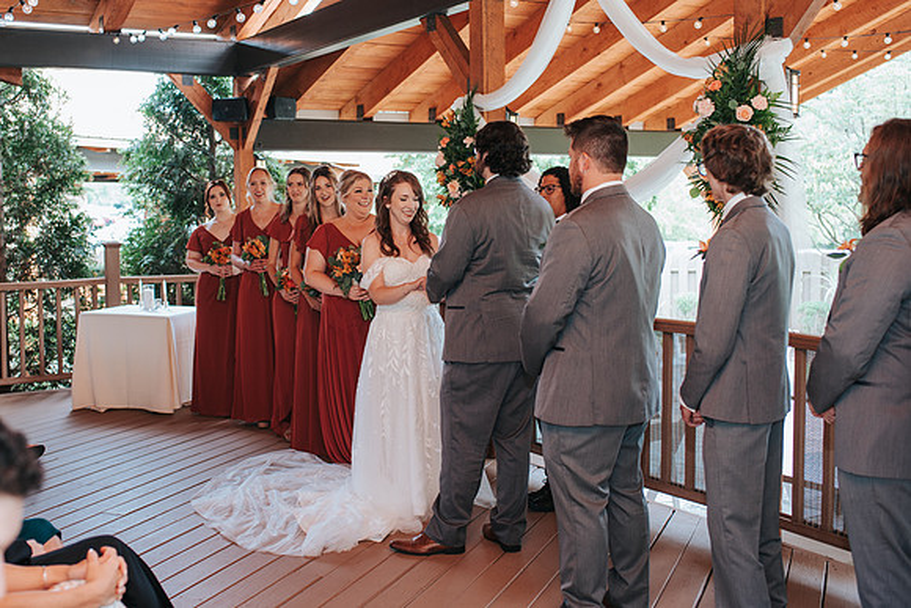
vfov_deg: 31.8
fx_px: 1067
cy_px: 266
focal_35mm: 42
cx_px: 399
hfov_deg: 46.1
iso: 320
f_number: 3.2
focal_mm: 35
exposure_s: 1/125
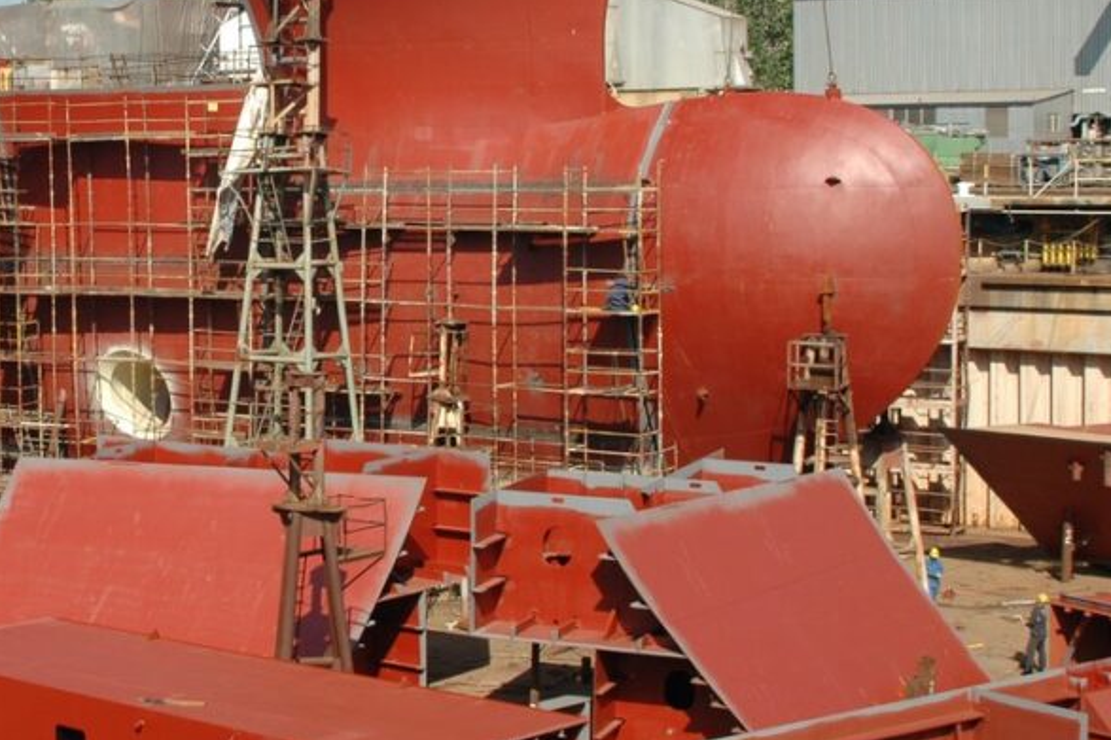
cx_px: 172
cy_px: 272
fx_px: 2341
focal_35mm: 76
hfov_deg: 26.1
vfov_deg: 17.9
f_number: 13
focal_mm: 29
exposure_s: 1/160
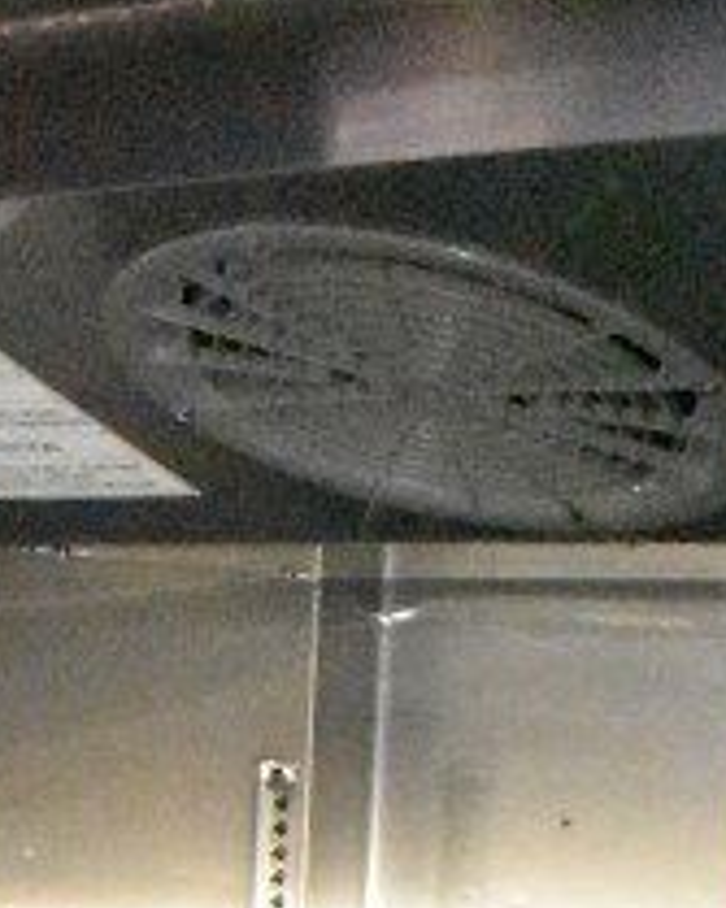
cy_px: 1879
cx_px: 157
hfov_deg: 13.8
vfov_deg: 14.2
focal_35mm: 111
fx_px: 2983
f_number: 3.5
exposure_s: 1/25
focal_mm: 18
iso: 25600
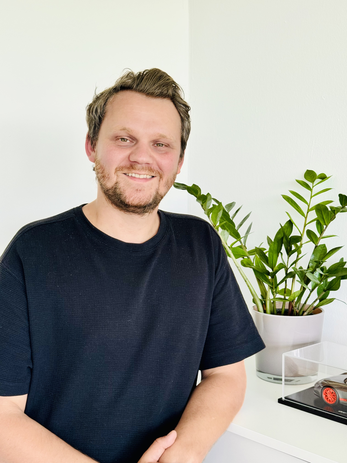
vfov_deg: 39.7
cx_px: 174
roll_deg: +0.4
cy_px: 232
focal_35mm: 48
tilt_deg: -4.8
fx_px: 642
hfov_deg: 30.3
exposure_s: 1/91
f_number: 1.78
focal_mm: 6.76
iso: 100
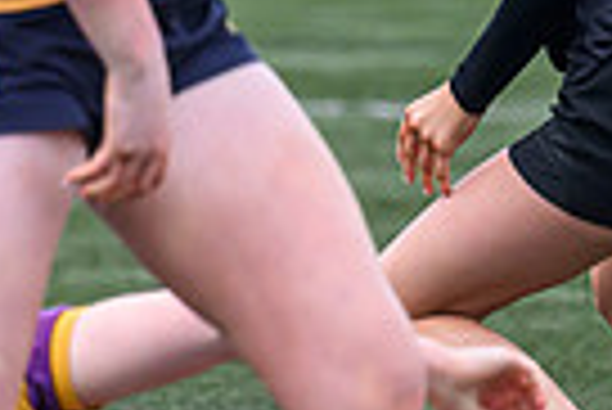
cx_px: -862
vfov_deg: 1.2
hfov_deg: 1.8
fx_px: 19503
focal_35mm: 1146
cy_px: -36
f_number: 4
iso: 1000
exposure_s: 1/1600
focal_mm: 220
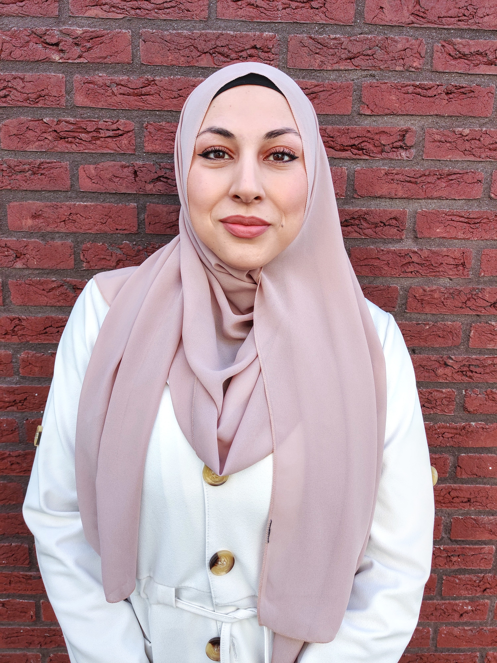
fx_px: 517
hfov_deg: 51.4
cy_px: 332
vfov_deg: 65.3
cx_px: 248
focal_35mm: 27
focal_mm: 4.75
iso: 100
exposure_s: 1/389
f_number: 1.65
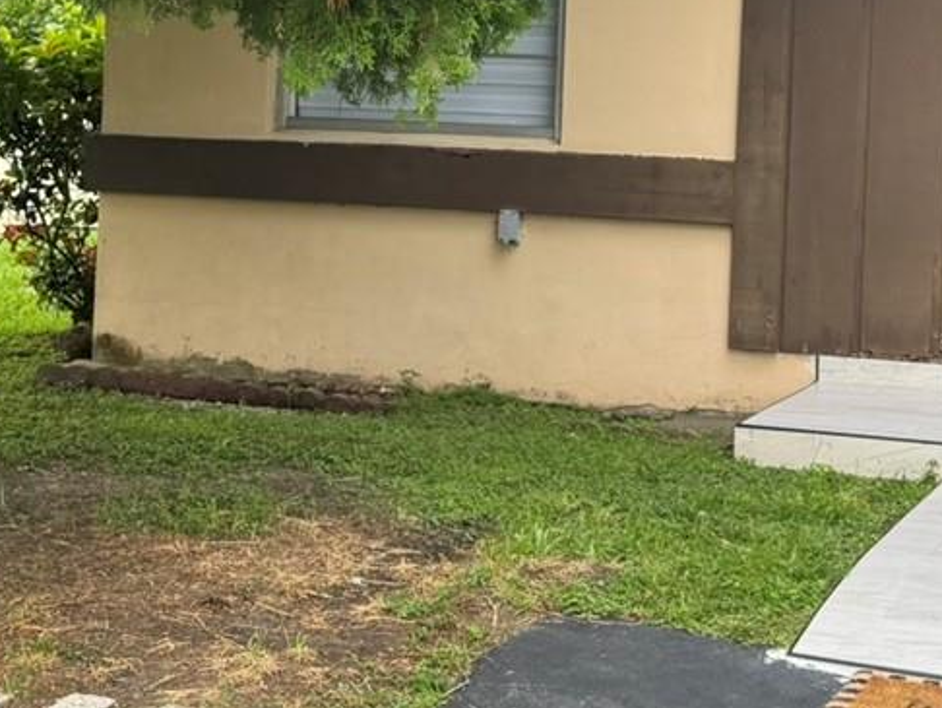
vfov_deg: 18.5
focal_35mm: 79
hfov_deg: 24.7
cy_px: 147
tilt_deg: -1.1
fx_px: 2151
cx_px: 469
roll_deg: -2.8
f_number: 1.78
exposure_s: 1/439
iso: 80
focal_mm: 6.76
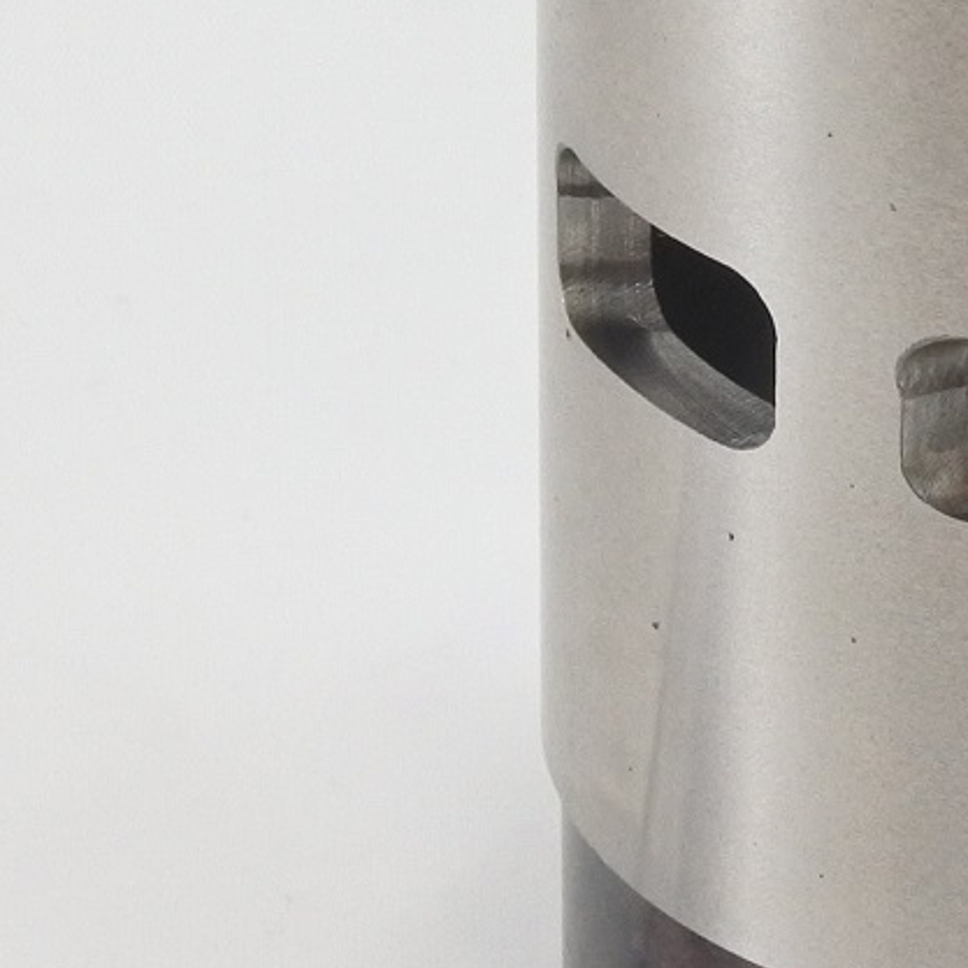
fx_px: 7878
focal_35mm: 249
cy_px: 306
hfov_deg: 7.0
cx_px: 967
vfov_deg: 7.0
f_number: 5
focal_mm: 23.6
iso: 640
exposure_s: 1/125
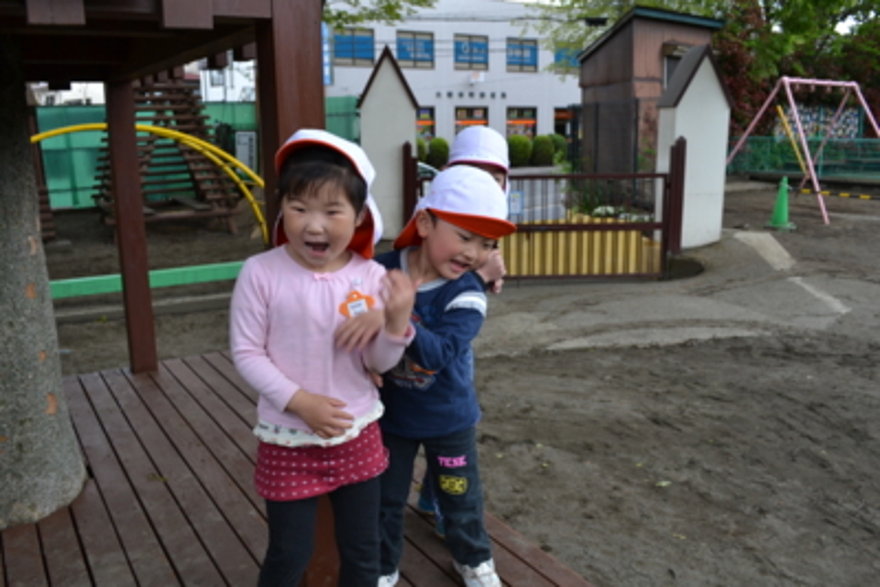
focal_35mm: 30
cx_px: 440
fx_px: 734
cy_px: 294
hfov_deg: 61.9
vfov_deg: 43.6
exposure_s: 1/125
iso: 140
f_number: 5.6
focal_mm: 20
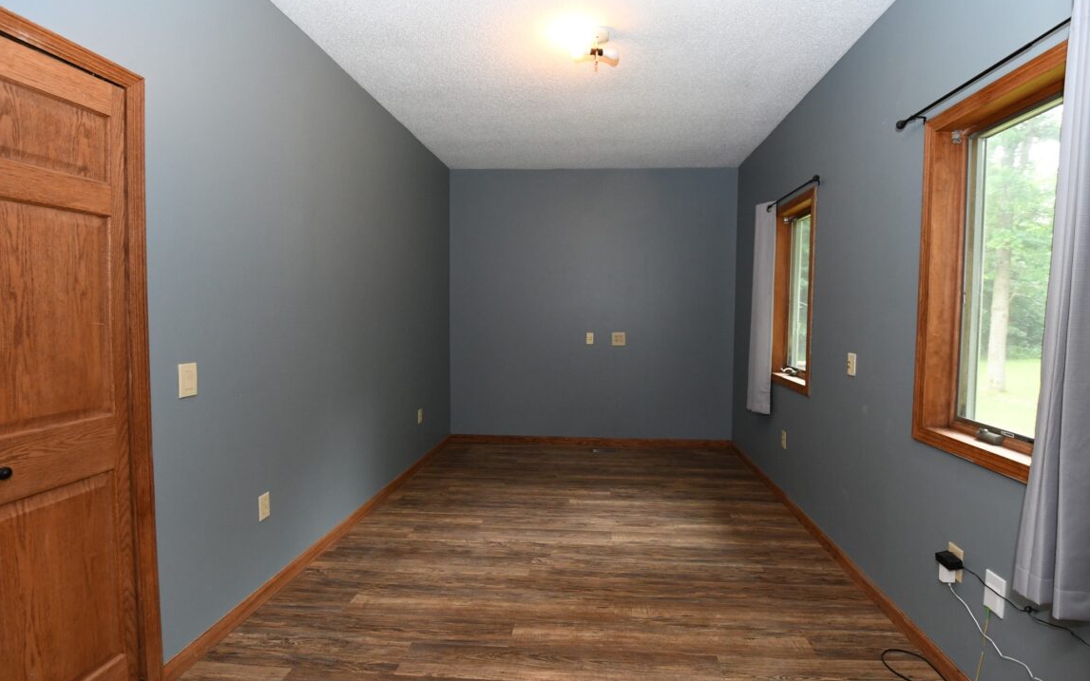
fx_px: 475
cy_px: 328
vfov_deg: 71.2
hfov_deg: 97.8
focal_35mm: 16
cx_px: 562
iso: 1400
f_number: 5.6
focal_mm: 10
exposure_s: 1/60
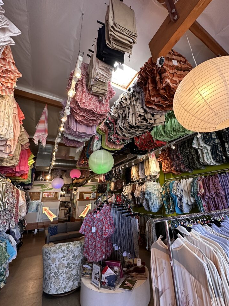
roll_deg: +2.1
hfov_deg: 81.7
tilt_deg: +19.6
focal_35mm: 15
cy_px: 152
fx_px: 132
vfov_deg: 98.2
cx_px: 120
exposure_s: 1/120
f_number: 2.2
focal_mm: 2.22
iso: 250
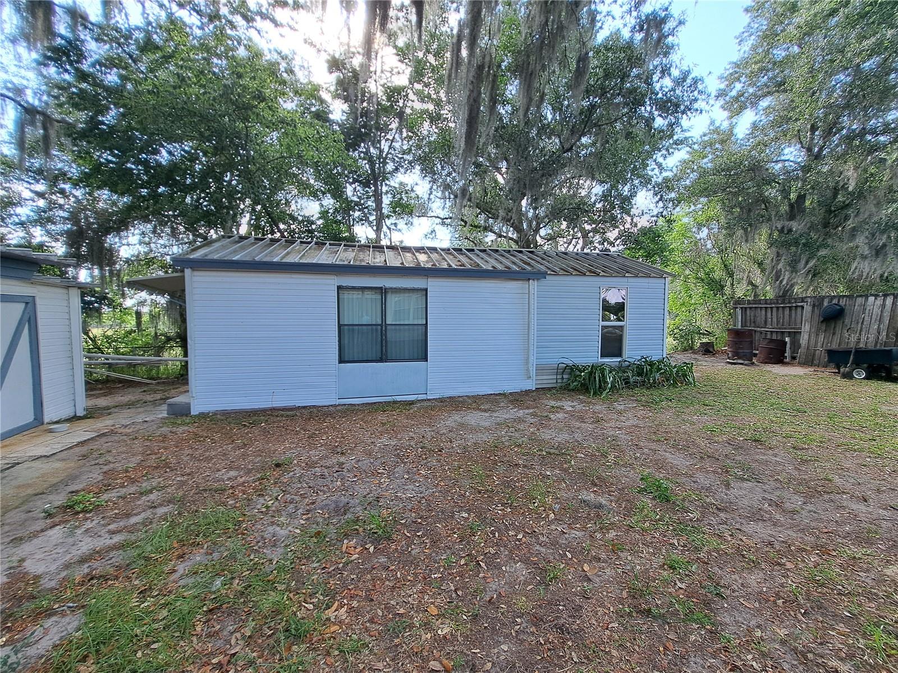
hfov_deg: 106.2
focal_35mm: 13
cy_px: 336
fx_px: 337
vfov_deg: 89.9
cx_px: 449
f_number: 2.2
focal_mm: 1.74
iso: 50
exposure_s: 1/137
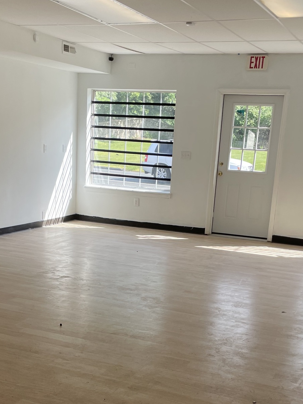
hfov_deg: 29.1
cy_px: 309
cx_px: 128
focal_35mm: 50
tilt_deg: -12.6
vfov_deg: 37.1
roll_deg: -2.7
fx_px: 583
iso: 32
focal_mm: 4.2
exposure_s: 1/301
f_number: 1.6
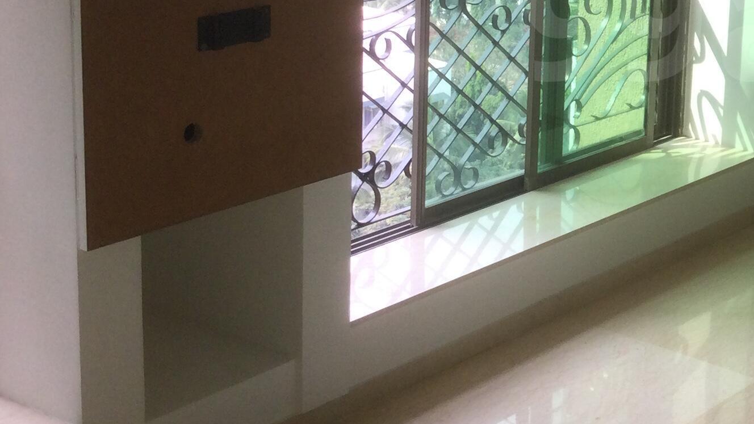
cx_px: 827
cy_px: 21
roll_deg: -5.5
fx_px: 1659
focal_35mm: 83
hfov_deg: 24.0
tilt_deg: -13.5
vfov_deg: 14.4
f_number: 2.4
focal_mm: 3.3
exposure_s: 1/152
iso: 25
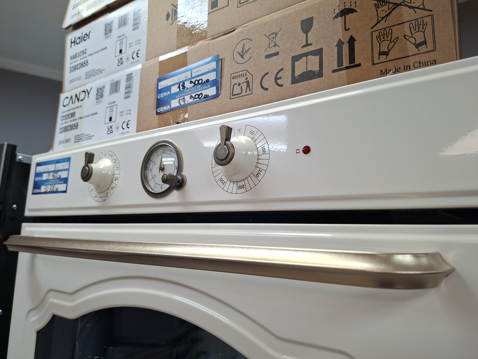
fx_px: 318
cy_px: 180
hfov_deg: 73.9
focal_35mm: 23
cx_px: 239
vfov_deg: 58.9
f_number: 1.8
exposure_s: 1/100
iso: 125
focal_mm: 5.54
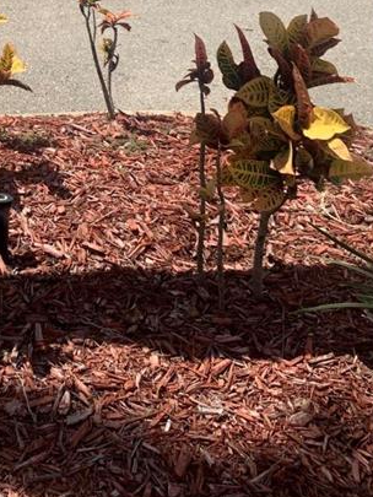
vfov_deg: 21.8
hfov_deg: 18.5
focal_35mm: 77
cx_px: -23
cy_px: -212
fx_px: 1106
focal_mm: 4.25
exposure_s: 1/2915
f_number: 1.8
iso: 25
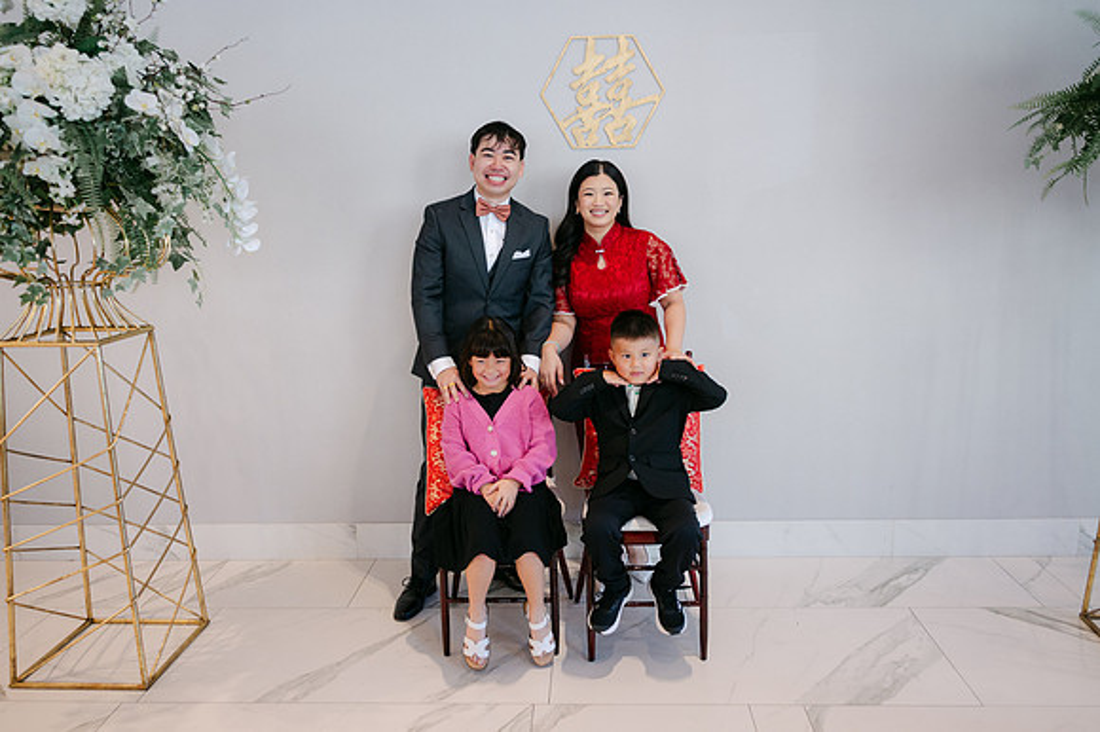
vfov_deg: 45.4
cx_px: 550
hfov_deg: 64.3
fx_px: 875
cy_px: 366
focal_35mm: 29
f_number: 4
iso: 800
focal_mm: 28
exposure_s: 1/100
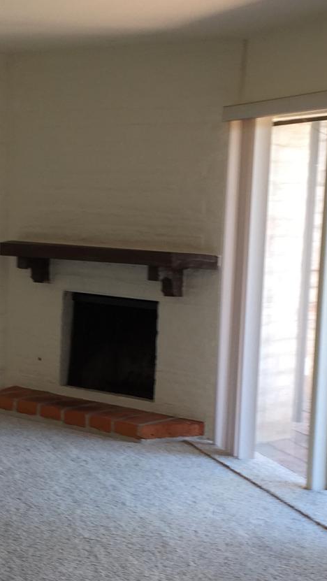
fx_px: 1170
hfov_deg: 15.7
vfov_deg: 27.8
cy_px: 352
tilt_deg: -6.9
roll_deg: -0.2
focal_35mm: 76
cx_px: 20
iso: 32
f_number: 2.2
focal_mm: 4.15
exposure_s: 1/60
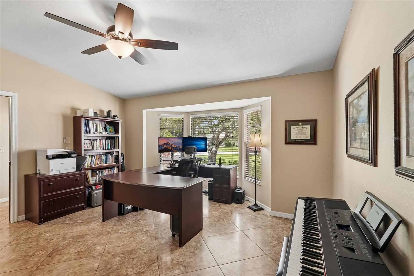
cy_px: 138
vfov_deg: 73.7
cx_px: 207
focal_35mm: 16
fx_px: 184
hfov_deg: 96.7
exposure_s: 1/10
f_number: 8
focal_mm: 16
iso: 400
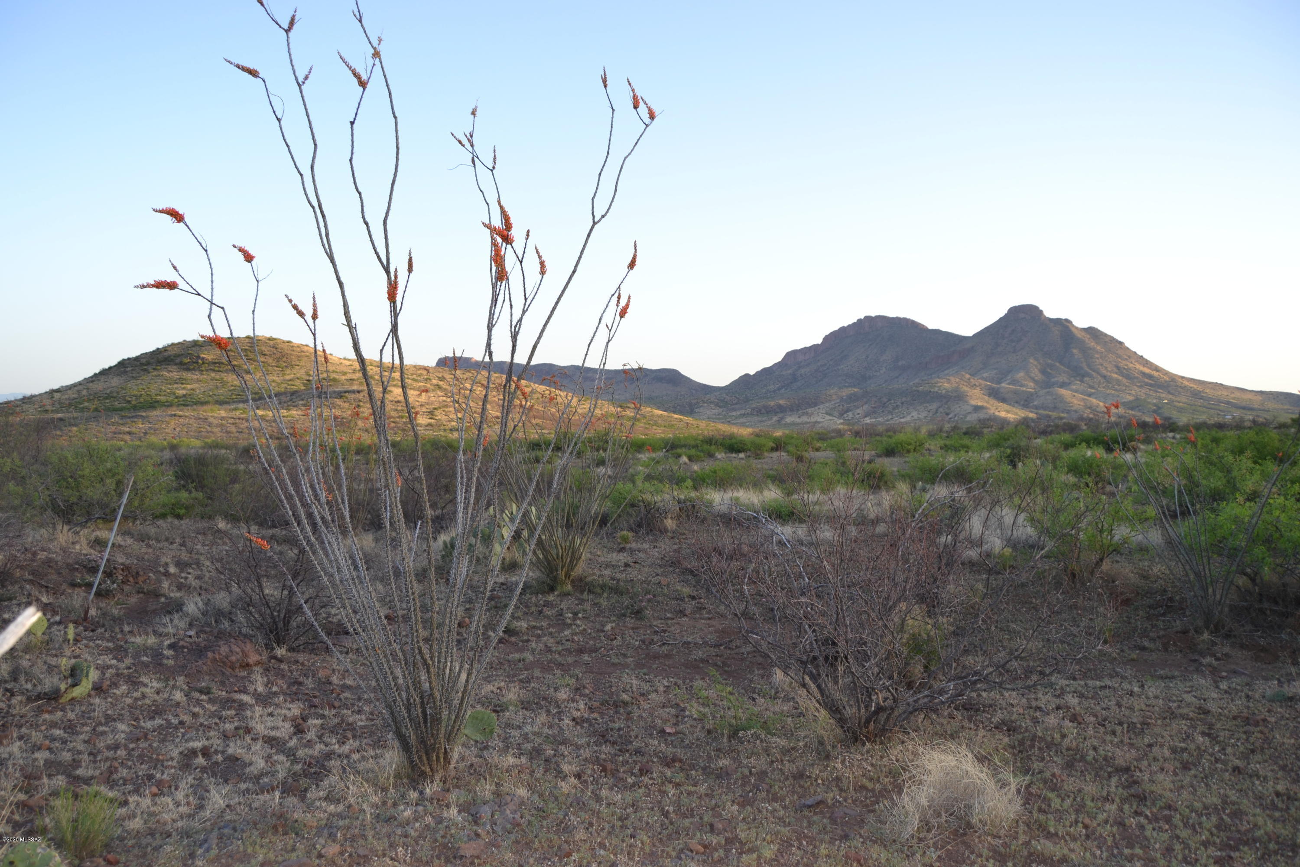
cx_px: 650
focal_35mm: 27
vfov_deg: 47.9
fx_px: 975
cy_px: 434
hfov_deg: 67.4
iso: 110
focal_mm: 18
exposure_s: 1/125
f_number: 4
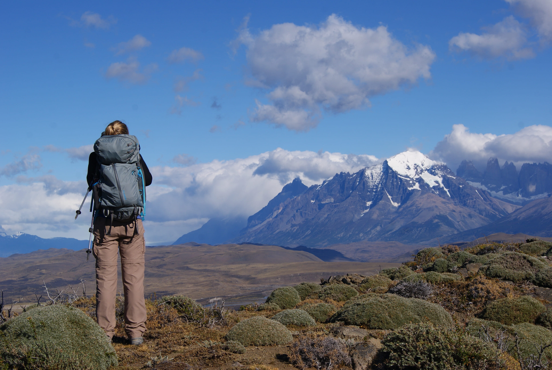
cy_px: 185
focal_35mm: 60
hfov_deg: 33.4
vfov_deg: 22.7
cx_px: 276
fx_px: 921
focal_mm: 40
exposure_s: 1/250
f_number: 13
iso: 100
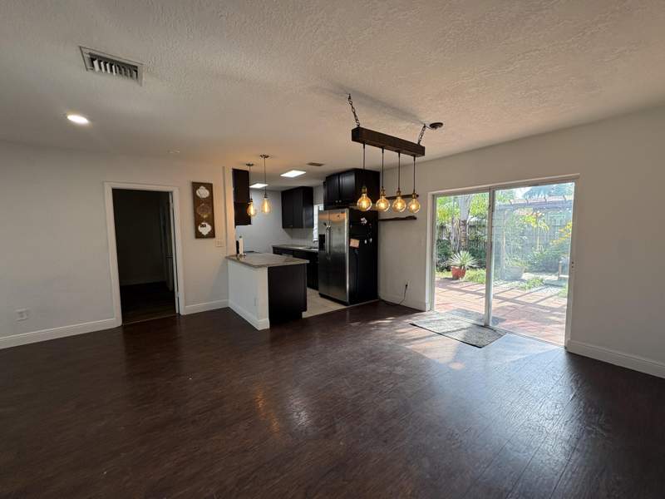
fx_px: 269
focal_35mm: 14
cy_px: 250
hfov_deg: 102.1
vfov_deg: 85.7
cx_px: 332
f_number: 2.2
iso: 50
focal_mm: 2.22
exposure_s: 1/120
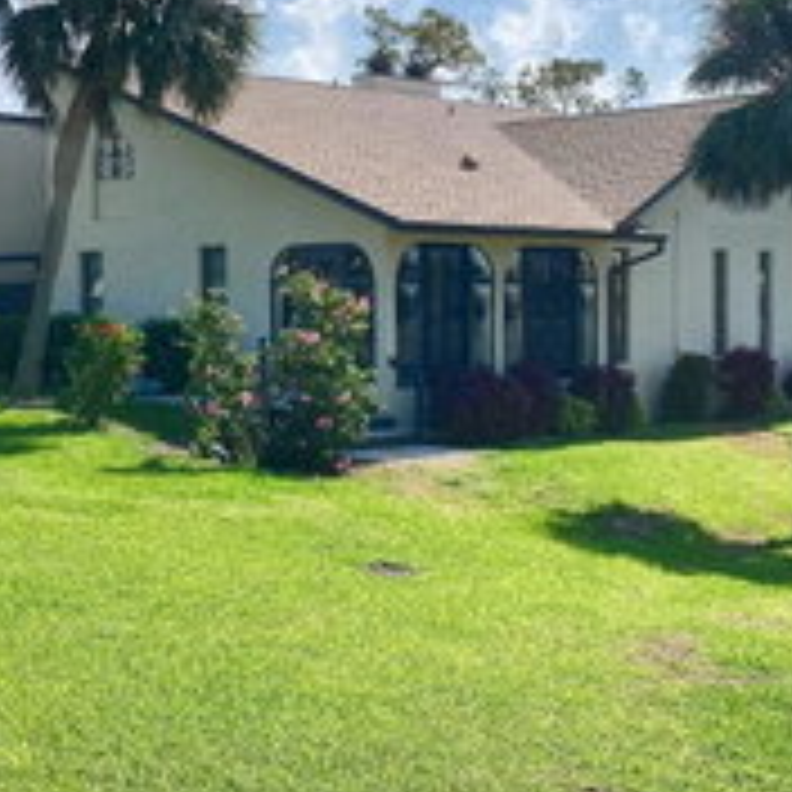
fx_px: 1553
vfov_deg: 28.6
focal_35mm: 60
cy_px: 324
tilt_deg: -2.6
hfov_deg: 28.6
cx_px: 340
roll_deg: -0.1
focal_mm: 3.99
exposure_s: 1/3040
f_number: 1.8
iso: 20
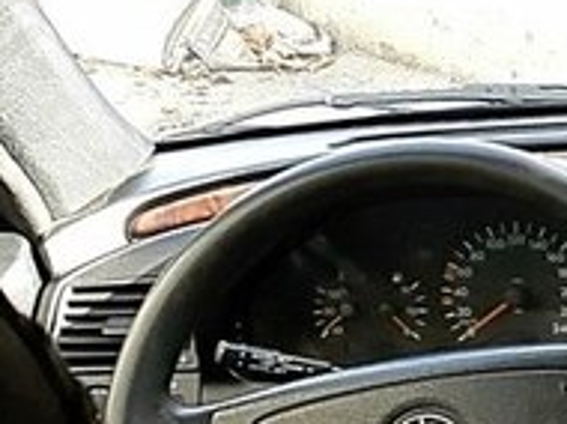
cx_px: 976
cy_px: 363
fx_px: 1538
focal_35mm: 94
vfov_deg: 15.5
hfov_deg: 17.5
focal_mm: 3.6
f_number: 1.9
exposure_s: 1/33
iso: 64
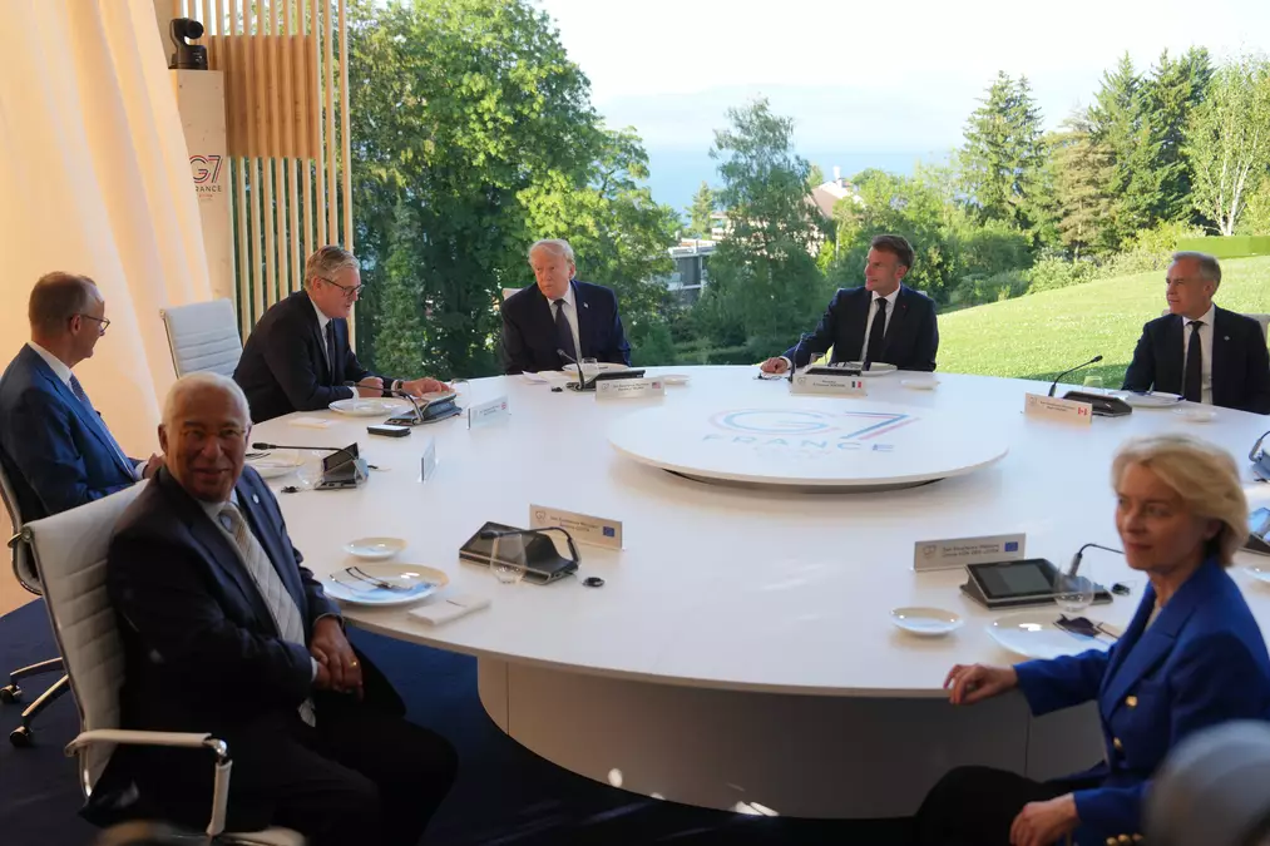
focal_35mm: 41
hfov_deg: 47.4
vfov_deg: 32.6
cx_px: 635
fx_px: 1446
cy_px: 423
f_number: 4
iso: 400
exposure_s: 1/500
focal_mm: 41
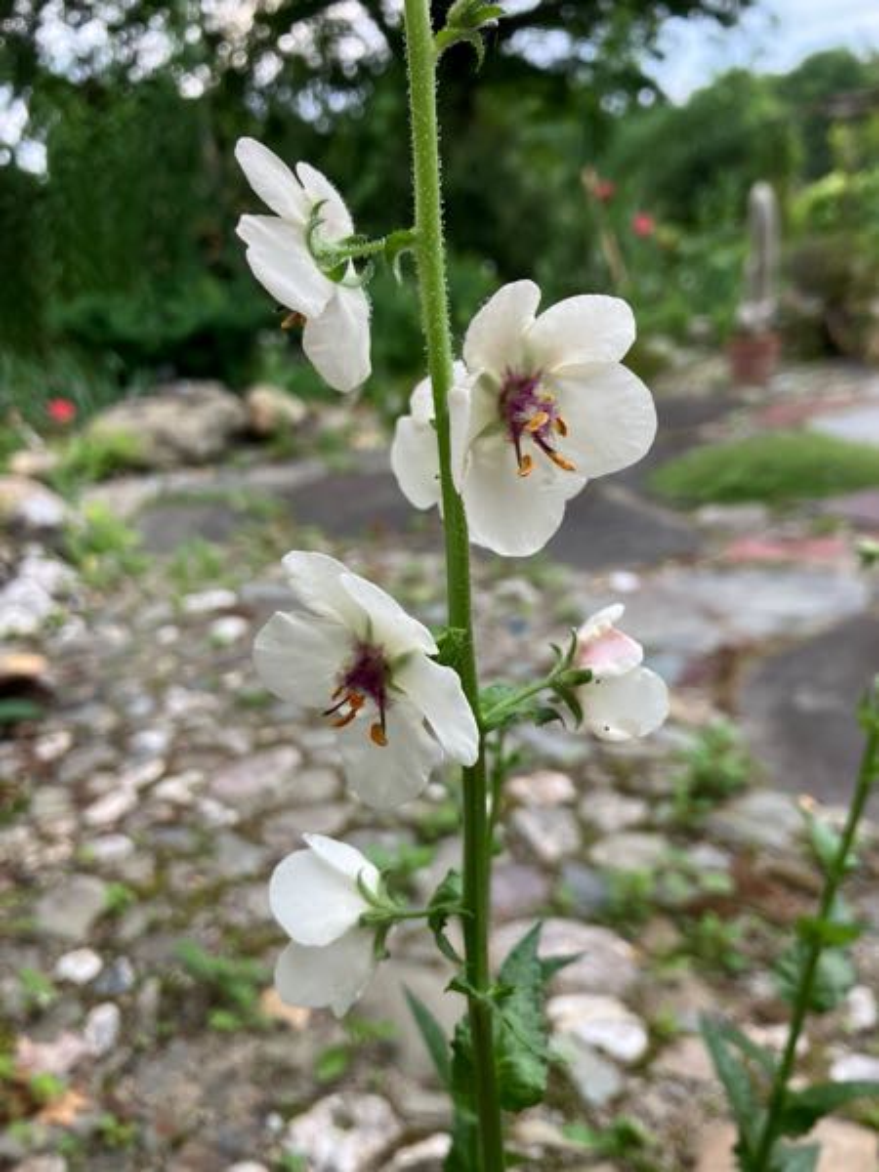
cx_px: 440
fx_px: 948
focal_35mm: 28
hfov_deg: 49.7
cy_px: 586
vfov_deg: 63.4
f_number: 1.8
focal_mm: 3.99
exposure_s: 1/122
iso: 25
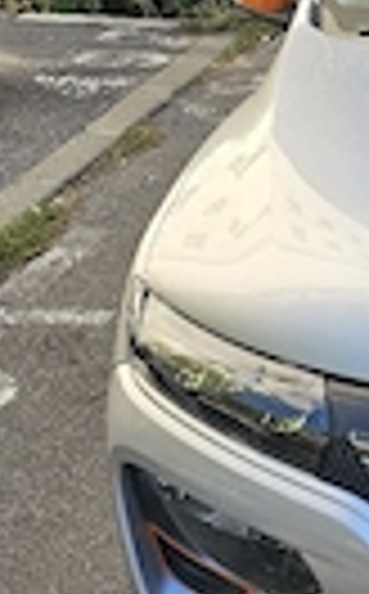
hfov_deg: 15.4
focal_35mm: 74
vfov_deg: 27.8
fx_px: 1196
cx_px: 644
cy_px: 212
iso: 10
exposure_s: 1/182
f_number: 1.7
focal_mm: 6.3
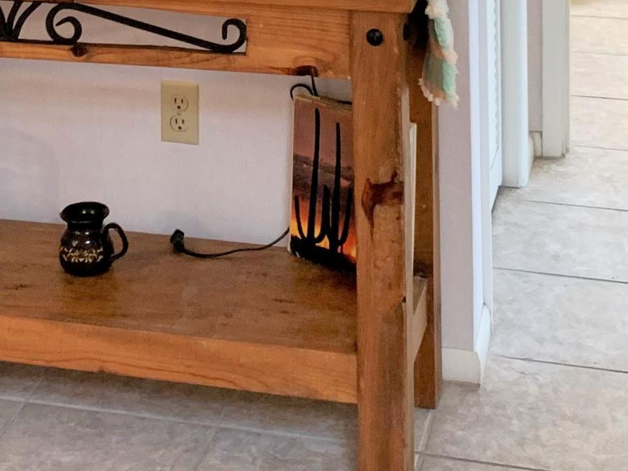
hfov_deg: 21.5
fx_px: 1651
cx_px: 216
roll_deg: +1.5
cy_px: -212
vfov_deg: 15.2
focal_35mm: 91
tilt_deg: -8.7
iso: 125
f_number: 1.8
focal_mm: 4.25
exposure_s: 1/60
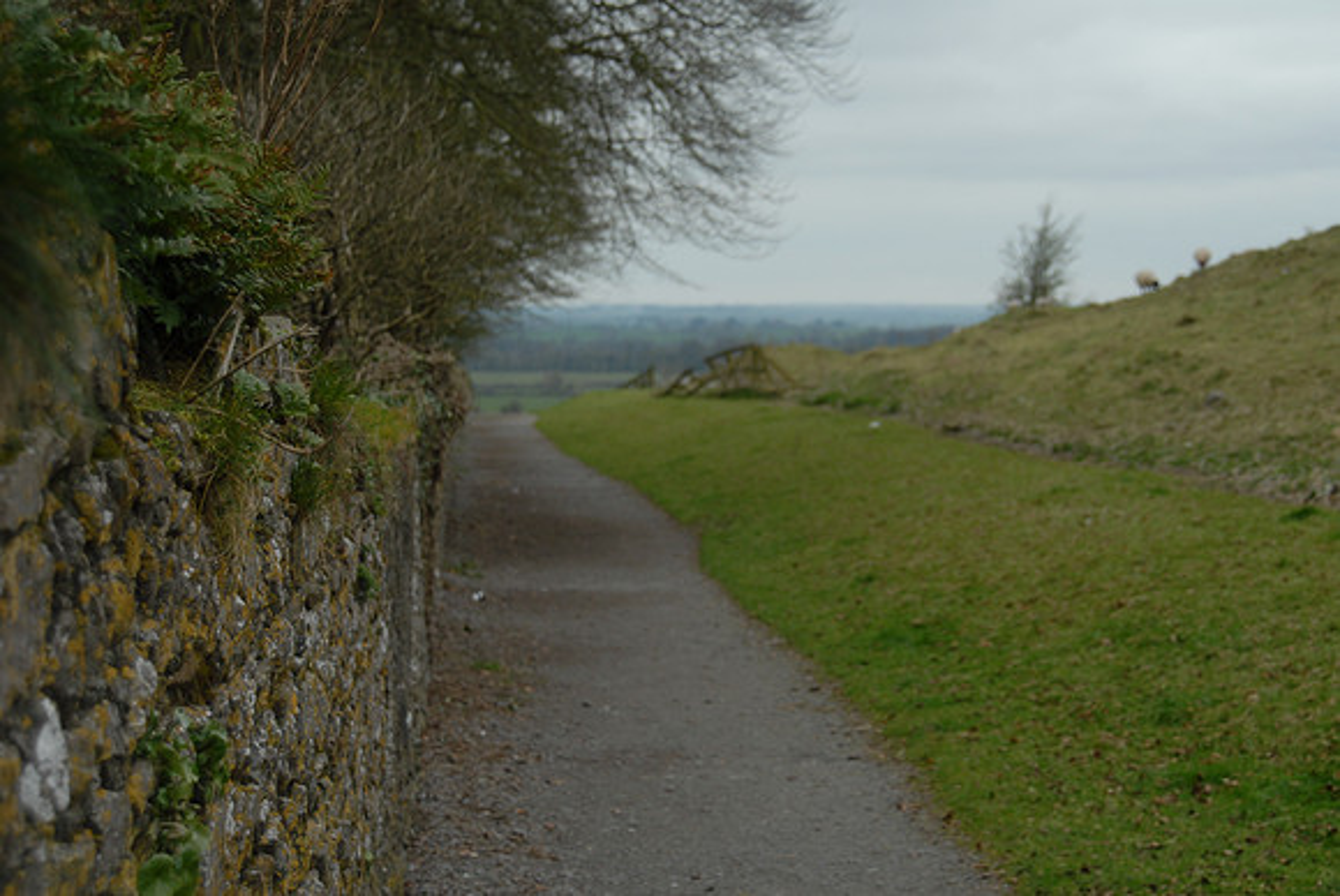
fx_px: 2906
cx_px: 670
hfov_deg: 26.0
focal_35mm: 78
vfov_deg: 17.5
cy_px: 448
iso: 100
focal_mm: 52
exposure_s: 1/90
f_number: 4.8
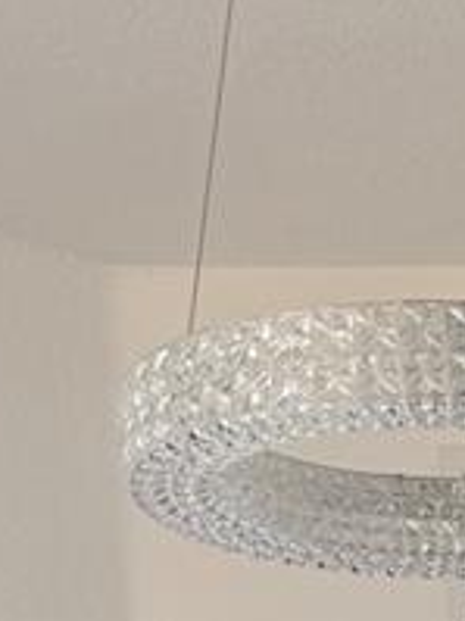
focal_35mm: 145
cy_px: 1417
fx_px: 2600
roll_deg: +2.0
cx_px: 958
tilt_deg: -1.1
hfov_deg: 9.5
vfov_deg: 11.6
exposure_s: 1/121
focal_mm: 6.76
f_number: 1.78
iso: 64
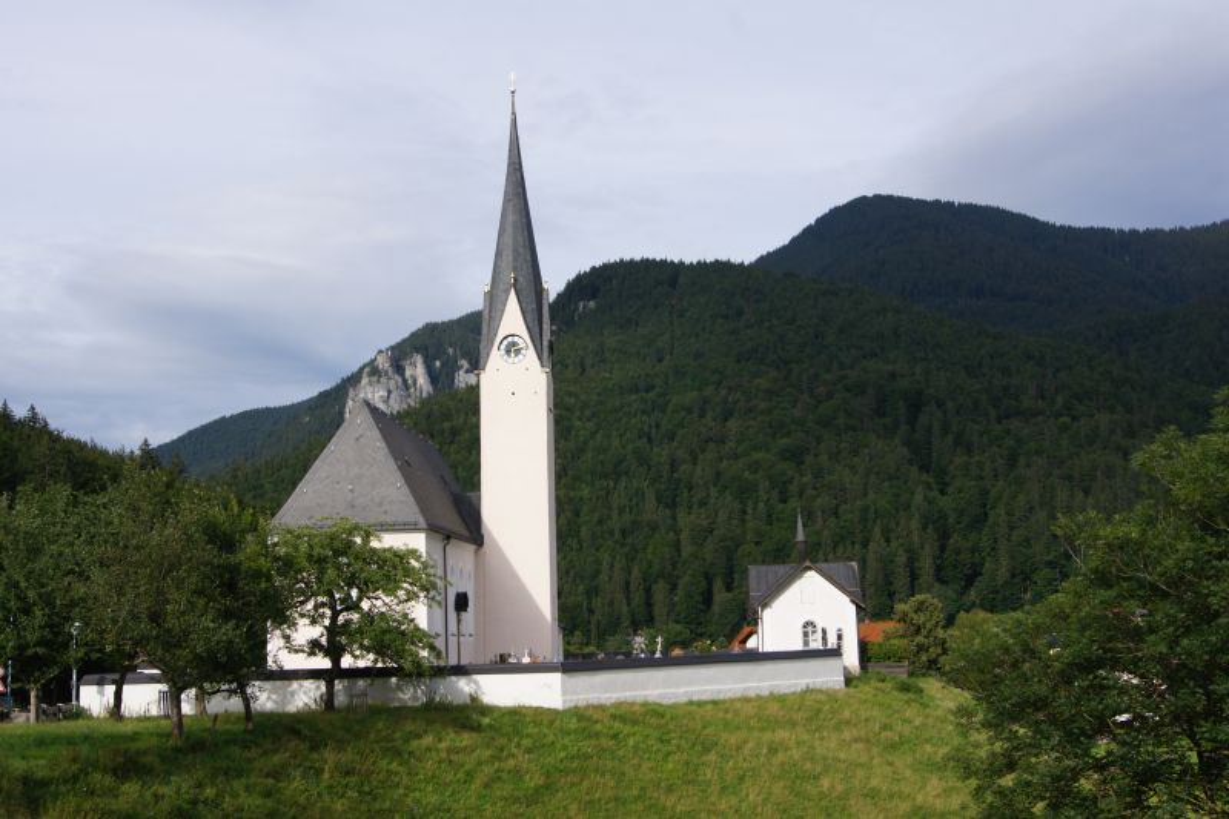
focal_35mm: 42
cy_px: 410
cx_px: 614
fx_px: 1433
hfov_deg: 46.4
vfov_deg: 31.9
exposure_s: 1/500
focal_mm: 28
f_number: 11
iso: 400
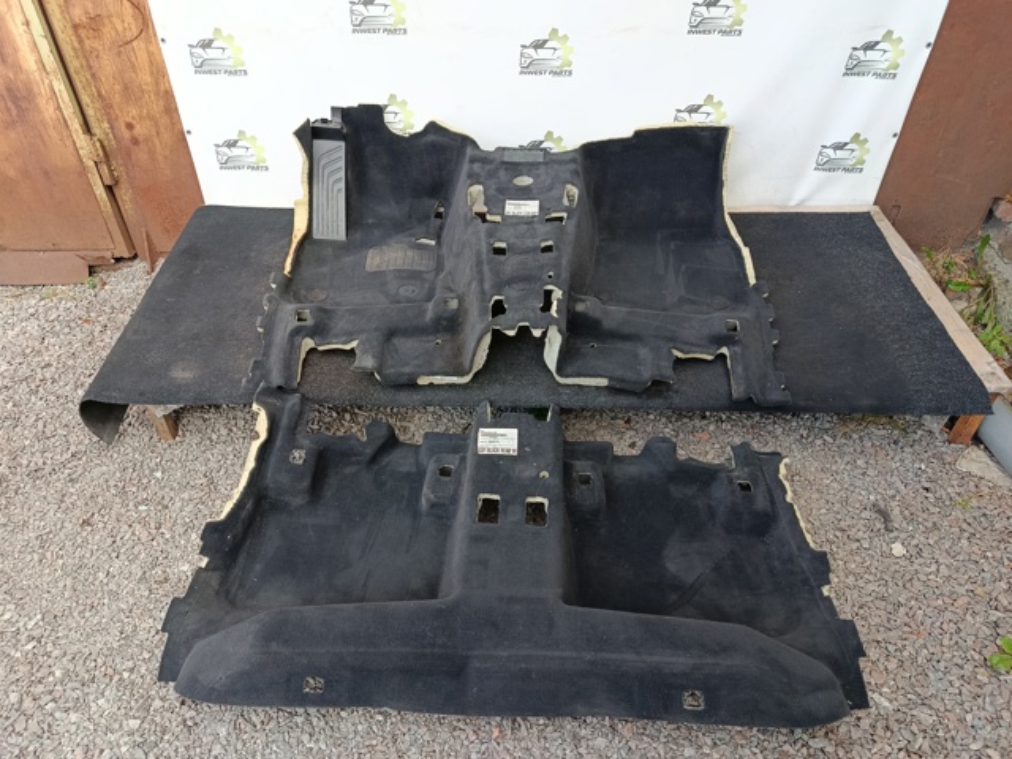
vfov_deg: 56.8
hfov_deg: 71.6
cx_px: 506
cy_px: 380
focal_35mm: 24
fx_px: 702
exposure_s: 1/100
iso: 95
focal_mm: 5.24
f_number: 1.7
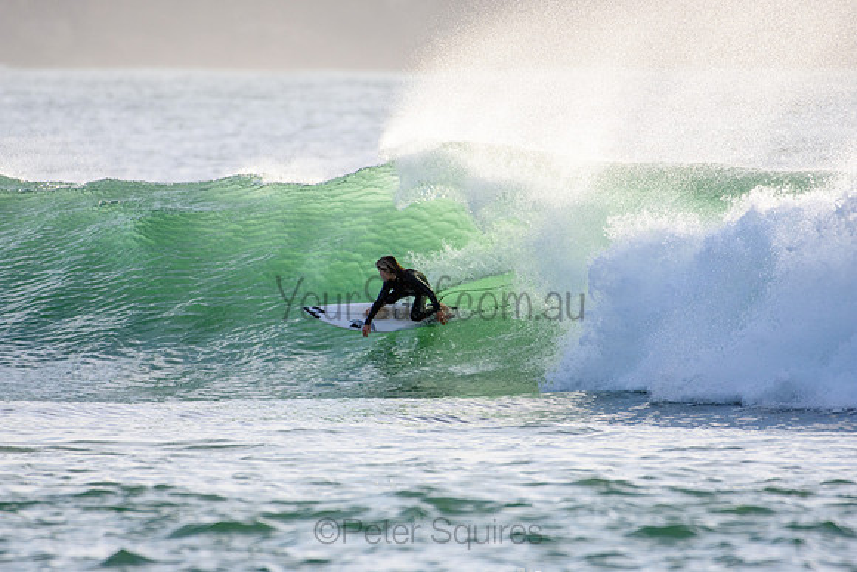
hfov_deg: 2.7
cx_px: 428
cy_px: 286
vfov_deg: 1.8
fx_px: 17858
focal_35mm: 750
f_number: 5.6
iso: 640
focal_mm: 500
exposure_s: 1/2500
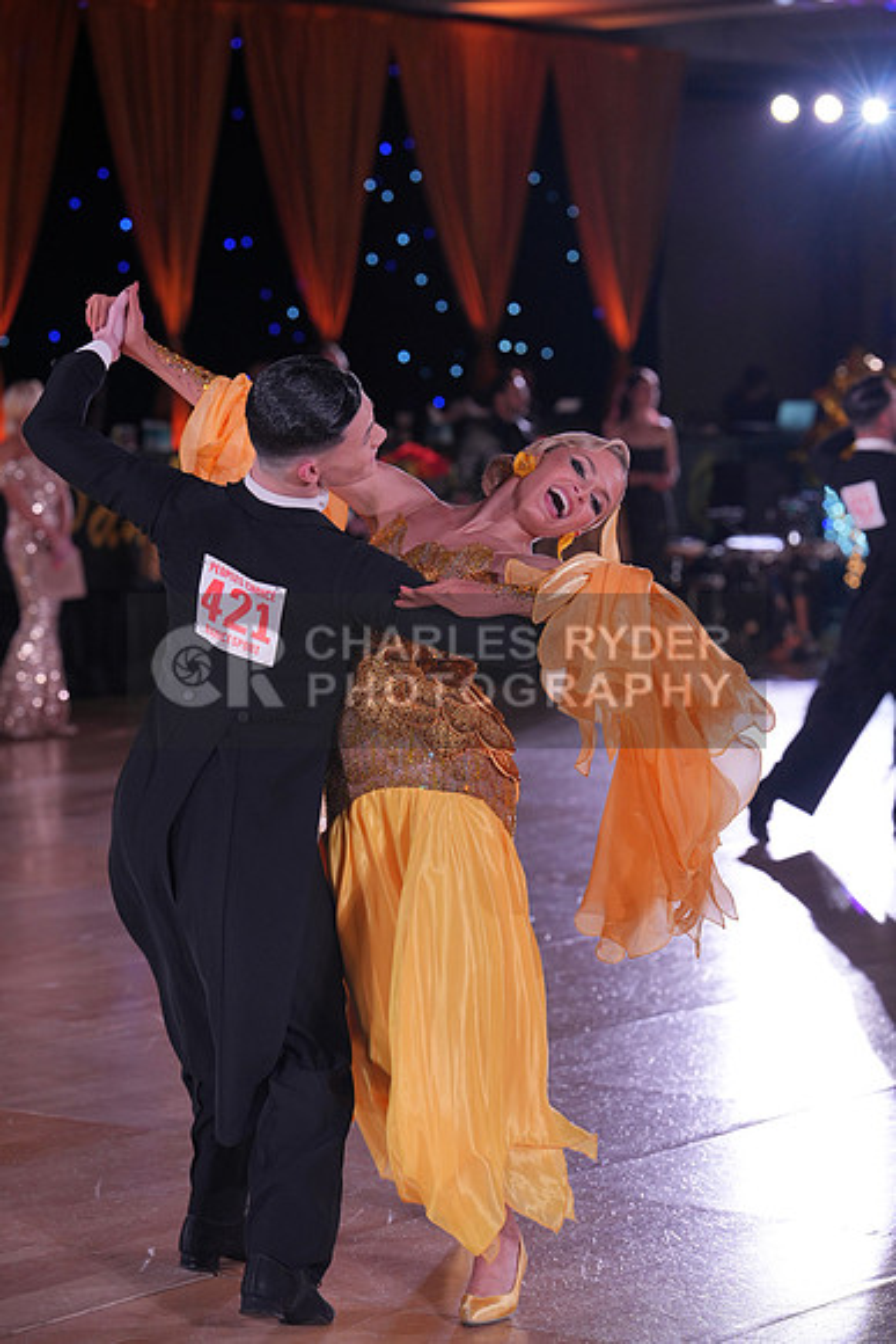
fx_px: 3656
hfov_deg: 14.0
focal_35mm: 98
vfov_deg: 20.8
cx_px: 448
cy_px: 672
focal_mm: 98
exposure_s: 1/400
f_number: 4
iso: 800
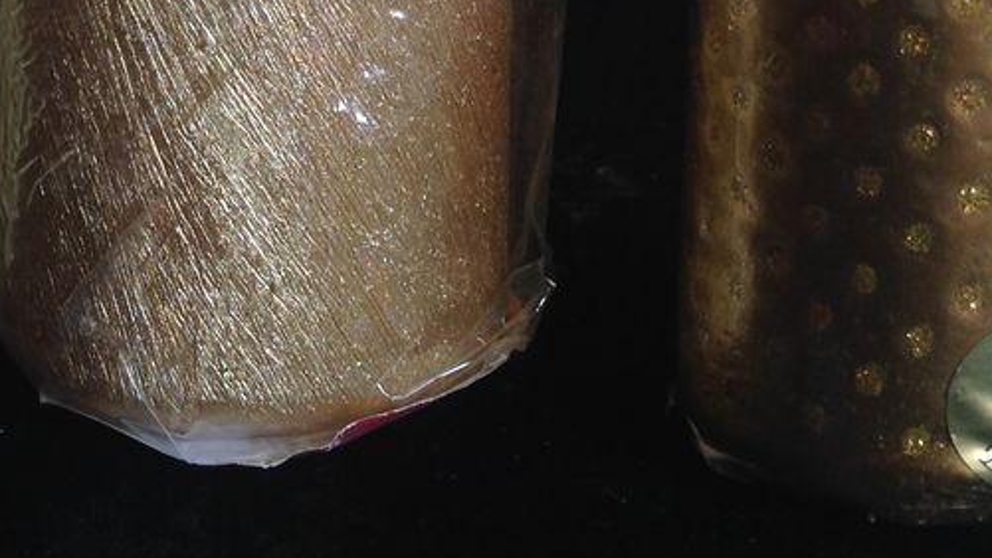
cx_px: 341
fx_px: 1999
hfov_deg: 27.7
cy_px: -136
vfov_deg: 15.3
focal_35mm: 76
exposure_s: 1/60
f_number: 2.4
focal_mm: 4.28
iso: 64
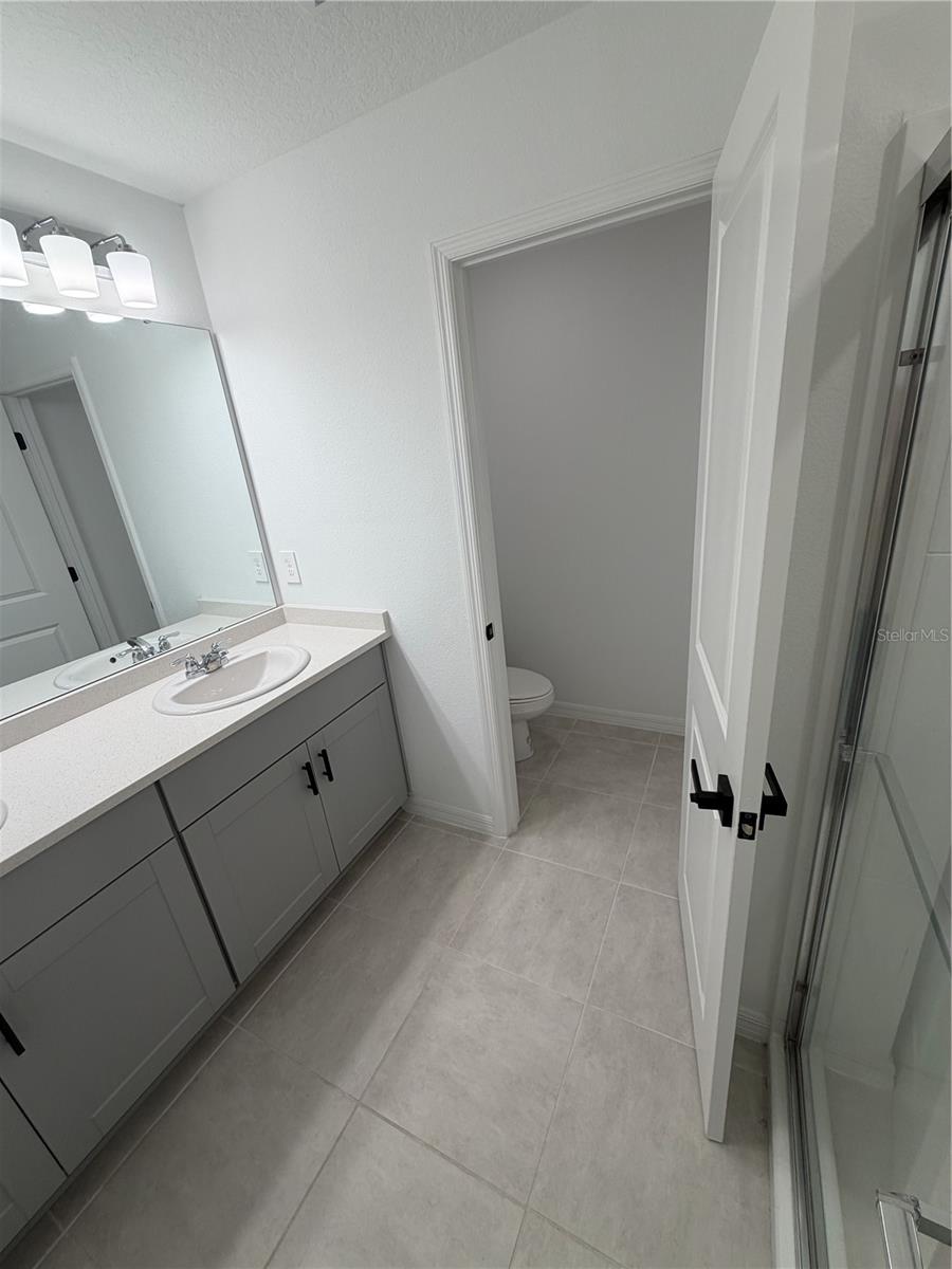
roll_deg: +6.3
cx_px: 476
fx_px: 513
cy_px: 634
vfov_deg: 102.1
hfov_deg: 85.7
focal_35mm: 14
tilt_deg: -20.4
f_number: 2.2
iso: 80
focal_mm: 2.22
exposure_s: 1/120
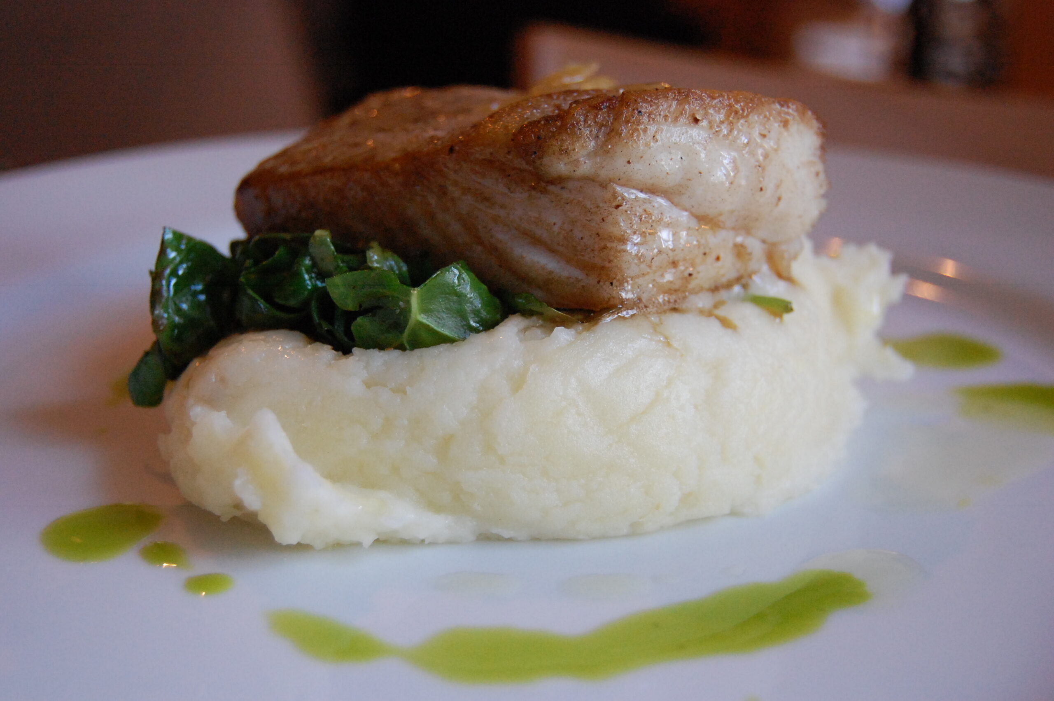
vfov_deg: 26.4
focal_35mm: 51
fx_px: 1492
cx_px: 527
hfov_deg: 38.9
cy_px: 350
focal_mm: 34
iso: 1600
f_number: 4.5
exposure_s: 1/80
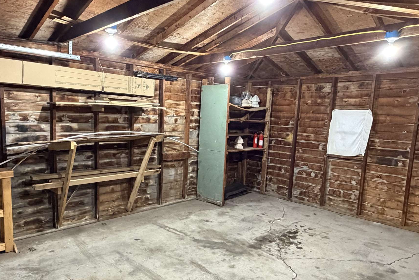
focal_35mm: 26
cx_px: 172
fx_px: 303
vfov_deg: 49.5
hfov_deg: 68.8
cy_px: 155
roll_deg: -1.5
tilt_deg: -8.1
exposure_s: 1/60
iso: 800
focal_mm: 2.22
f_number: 2.2
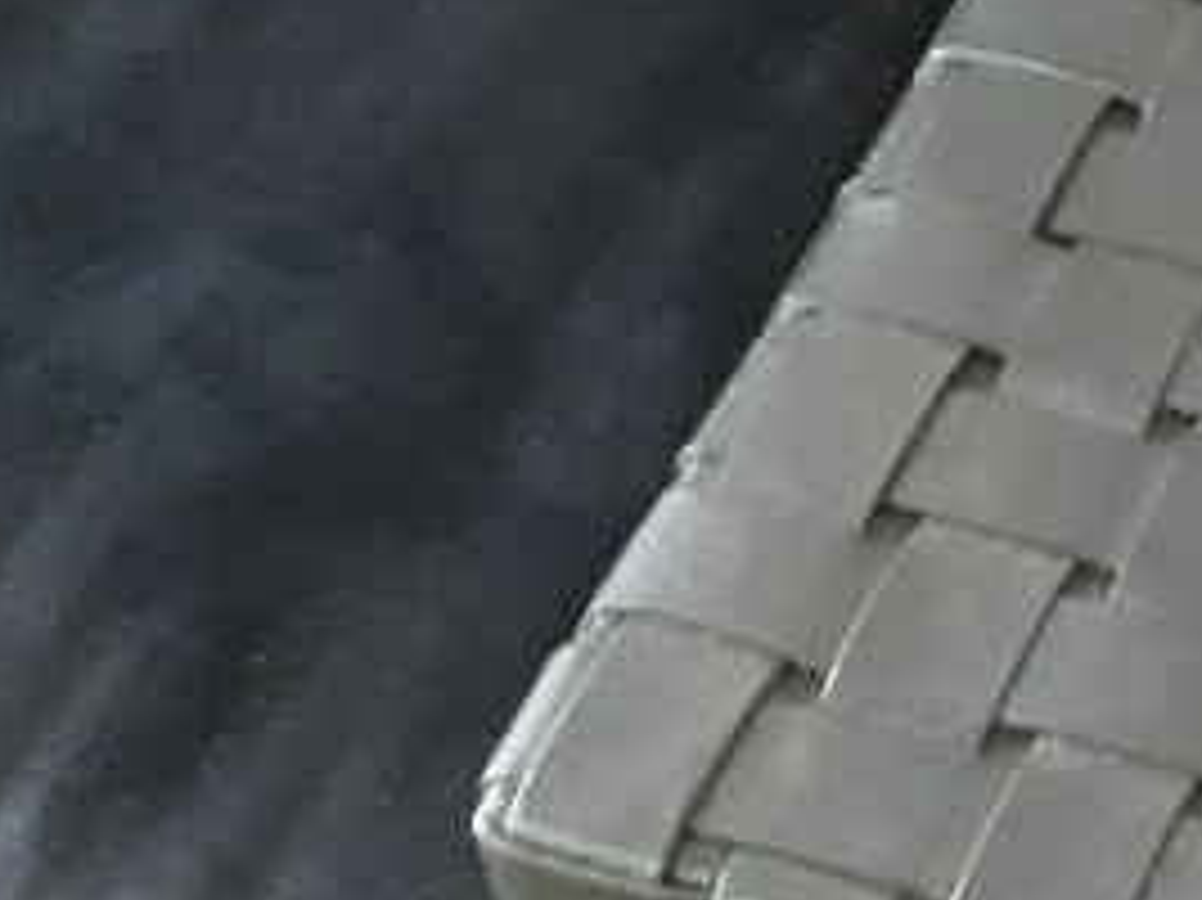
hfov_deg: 19.0
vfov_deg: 14.5
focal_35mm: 101
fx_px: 3506
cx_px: 1148
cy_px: 729
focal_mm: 3.71
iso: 800
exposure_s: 1/10
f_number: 1.7
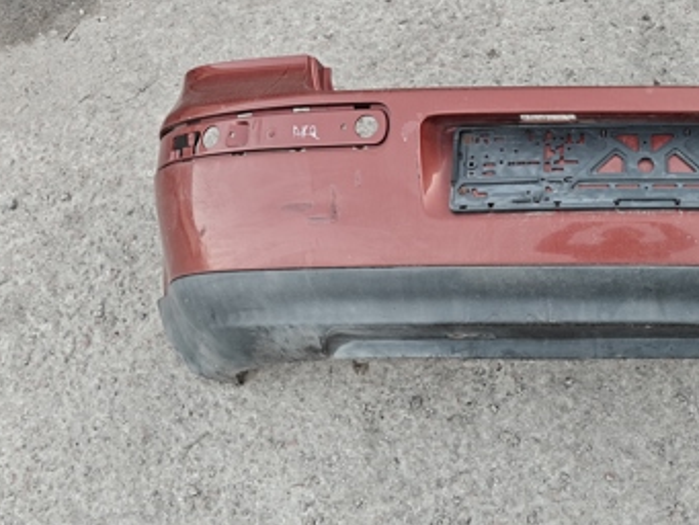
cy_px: 254
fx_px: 909
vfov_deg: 32.2
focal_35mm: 45
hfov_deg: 40.3
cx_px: 560
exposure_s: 1/100
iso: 640
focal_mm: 5.59
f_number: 1.8
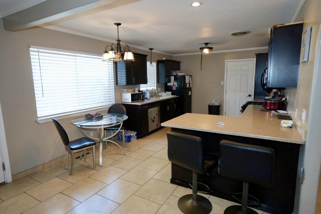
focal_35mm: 20
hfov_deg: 83.9
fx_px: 178
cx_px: 160
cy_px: 107
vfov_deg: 62.0
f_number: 4
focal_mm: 20
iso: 1600
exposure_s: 1/160
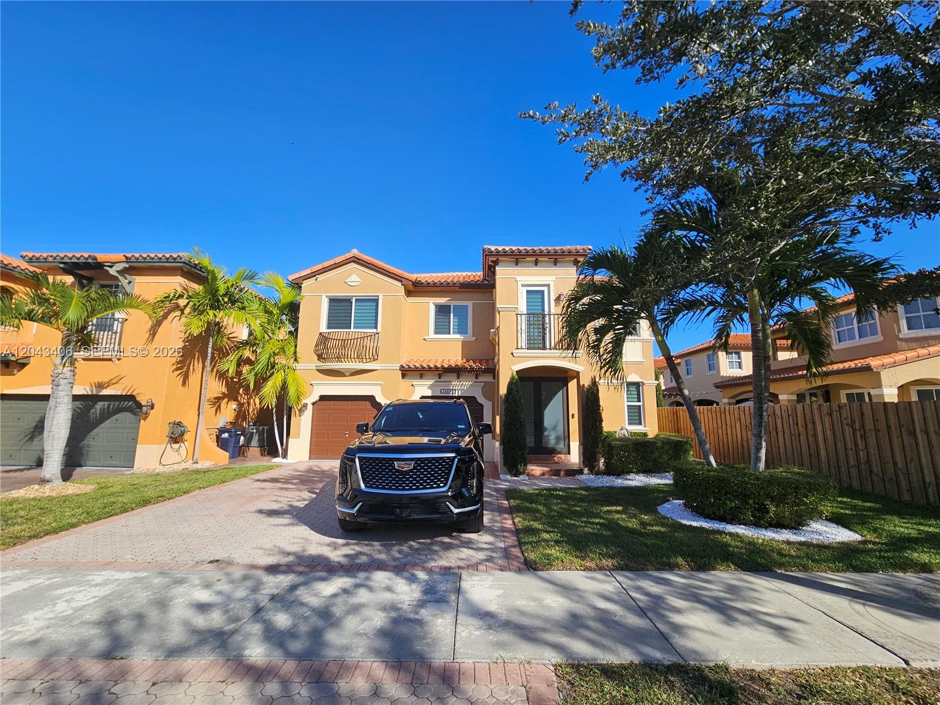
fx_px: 353
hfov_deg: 106.2
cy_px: 352
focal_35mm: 13
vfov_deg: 89.9
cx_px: 470
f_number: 2.2
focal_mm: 2.2
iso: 50
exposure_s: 1/2216
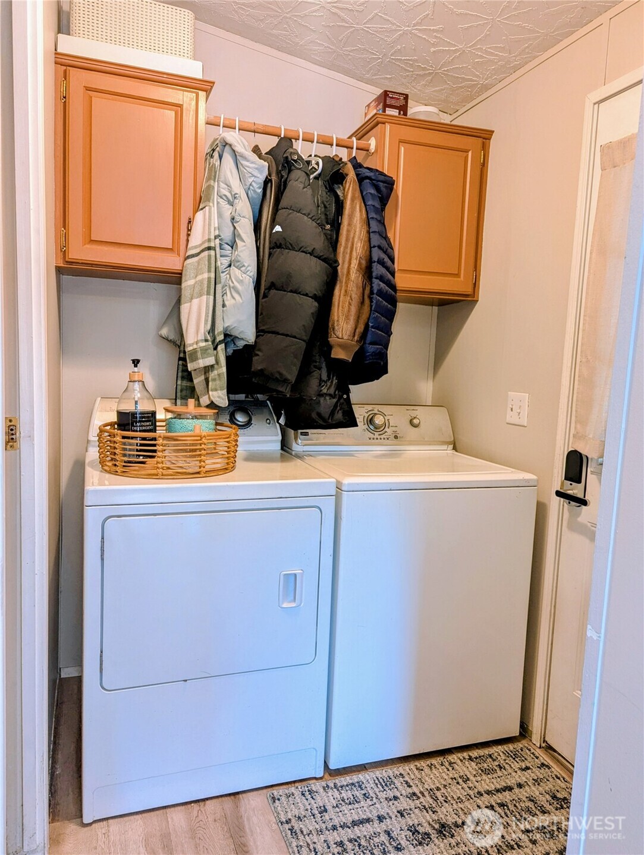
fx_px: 594
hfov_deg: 56.9
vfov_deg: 71.5
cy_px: 428
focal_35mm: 24
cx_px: 322
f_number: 1.85
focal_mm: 6.81
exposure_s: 1/120
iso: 468
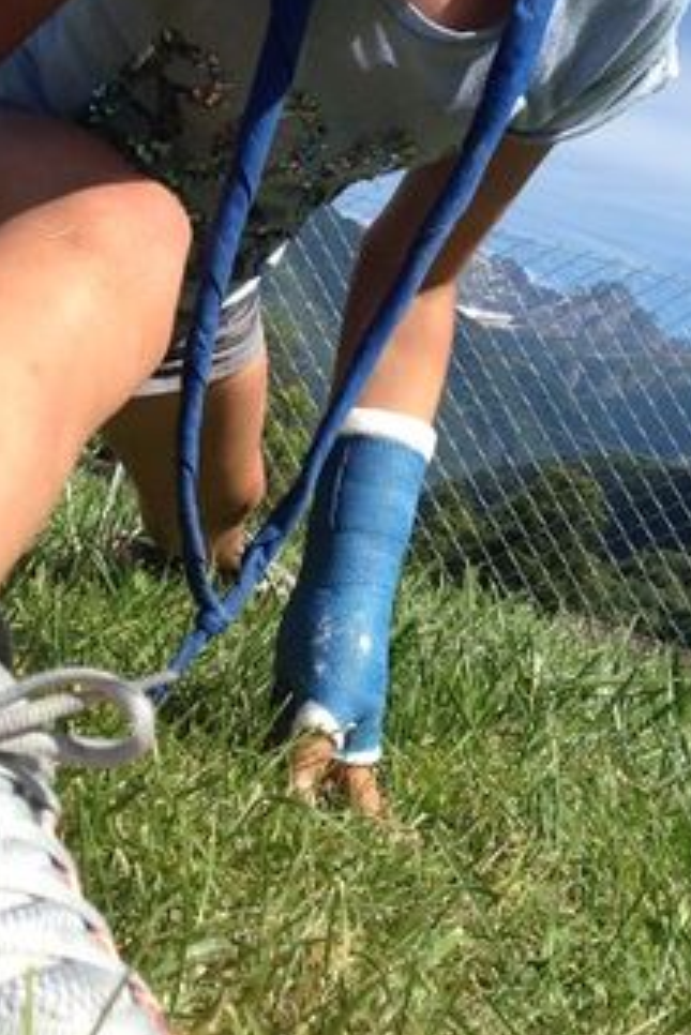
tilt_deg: +7.0
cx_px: 222
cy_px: 209
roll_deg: -14.8
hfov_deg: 21.2
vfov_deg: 30.6
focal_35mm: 64
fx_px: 1841
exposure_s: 1/1506
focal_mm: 4.12
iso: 50
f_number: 2.4
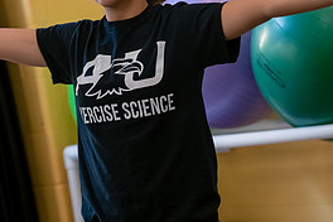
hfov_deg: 11.7
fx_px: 1628
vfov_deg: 7.8
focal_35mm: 176
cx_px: 140
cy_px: -8
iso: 2000
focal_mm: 80
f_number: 2.8
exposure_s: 1/160
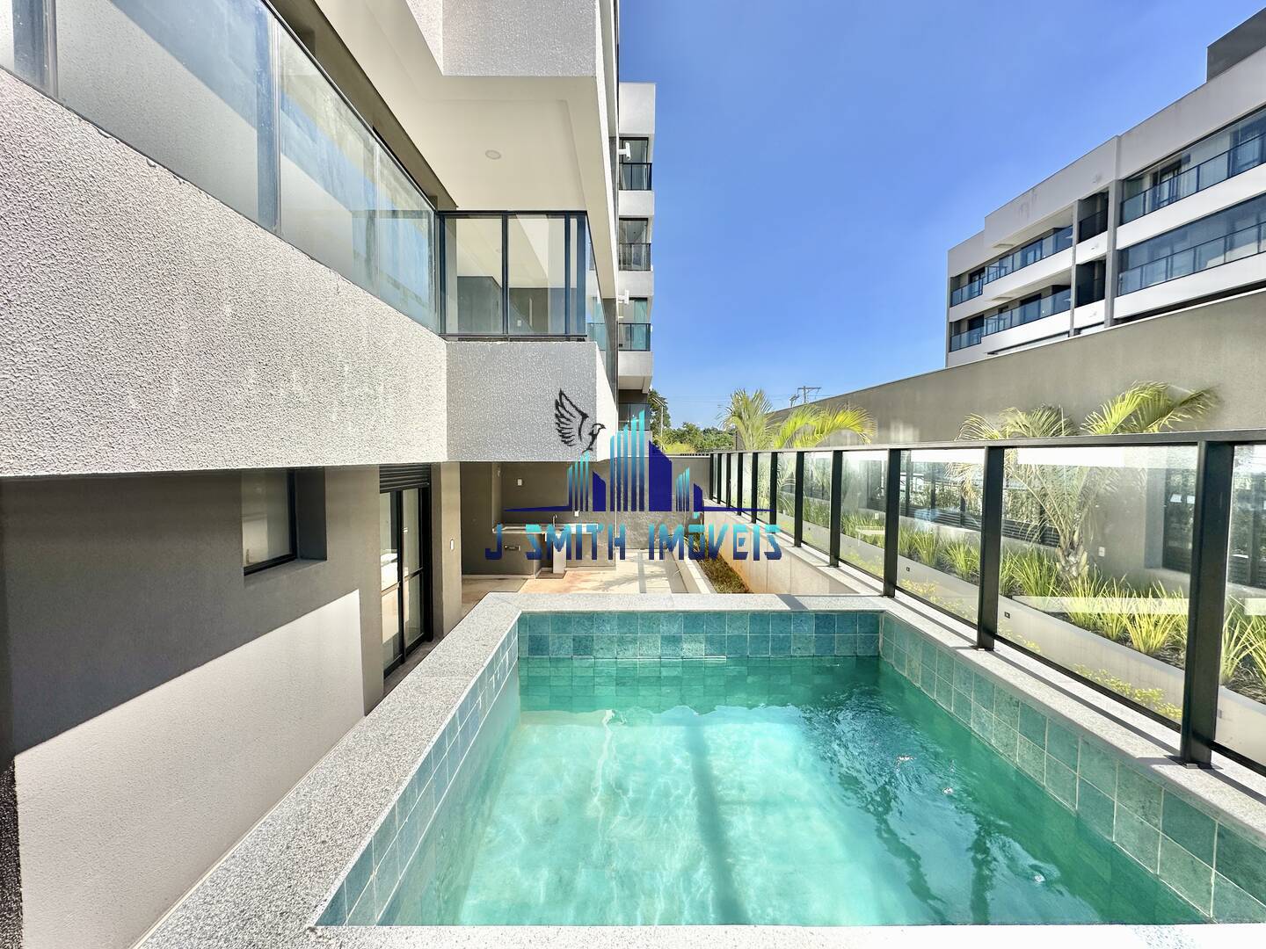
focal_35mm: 14
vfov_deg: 85.7
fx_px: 512
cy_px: 474
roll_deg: -0.8
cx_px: 633
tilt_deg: -2.2
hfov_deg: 102.1
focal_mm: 2.22
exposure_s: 1/2174
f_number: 2.2
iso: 50
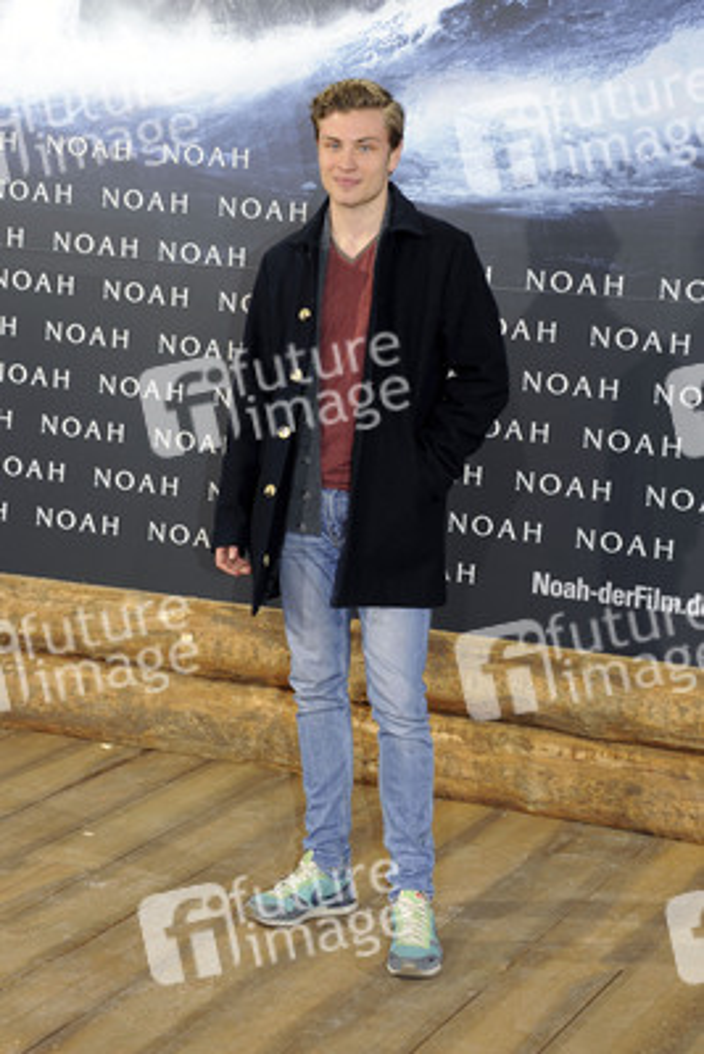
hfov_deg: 17.5
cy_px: 527
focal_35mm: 78
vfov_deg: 26.0
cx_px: 352
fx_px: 2286
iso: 800
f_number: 6.3
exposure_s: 1/125
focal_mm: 78
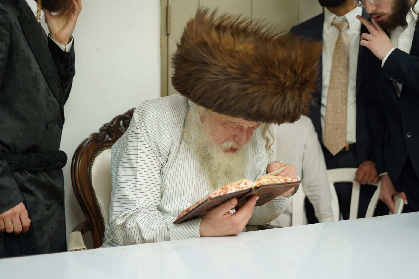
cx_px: 210
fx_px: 582
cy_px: 140
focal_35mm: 50
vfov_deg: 27.0
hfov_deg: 39.6
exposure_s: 1/125
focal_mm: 50
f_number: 1.8
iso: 200
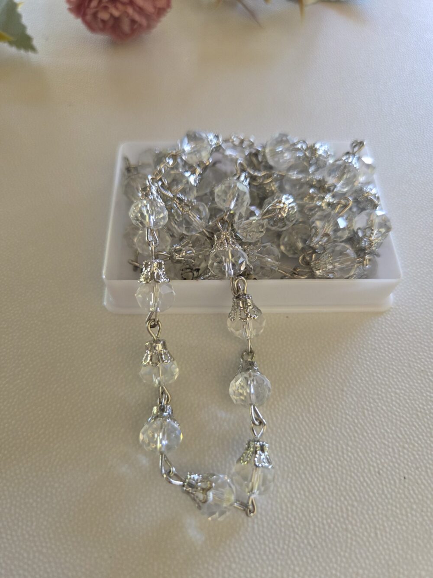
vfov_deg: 73.9
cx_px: 216
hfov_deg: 58.9
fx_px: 384
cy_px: 289
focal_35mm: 23
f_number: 1.8
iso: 200
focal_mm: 5.4
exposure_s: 1/180
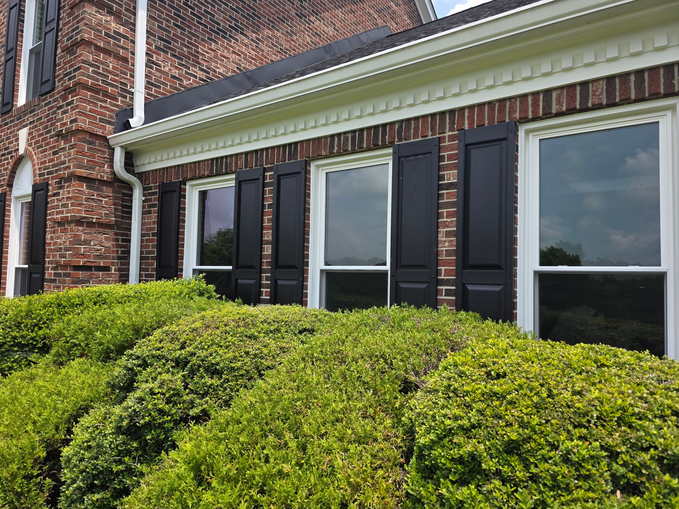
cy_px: 254
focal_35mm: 23
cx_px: 340
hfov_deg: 73.9
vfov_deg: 58.9
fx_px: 451
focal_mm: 6.3
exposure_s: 1/4333
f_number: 1.7
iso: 80
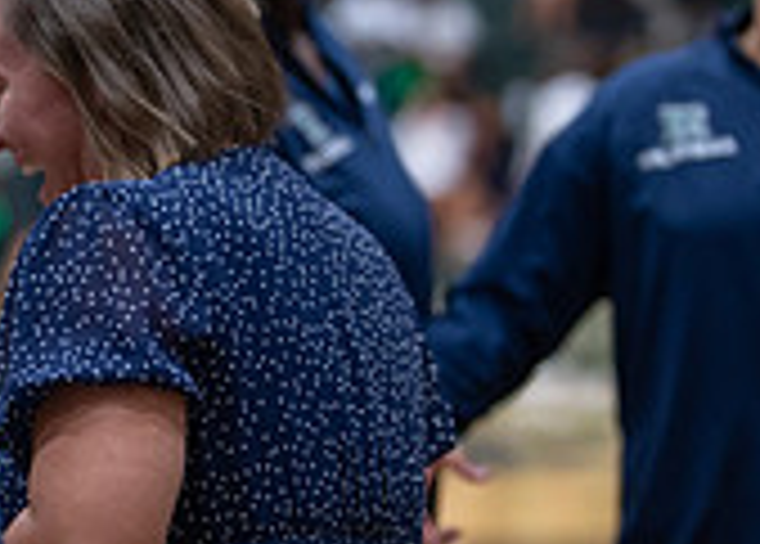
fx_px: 3888
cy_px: 288
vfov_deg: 8.0
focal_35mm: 180
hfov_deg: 11.1
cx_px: 198
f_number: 1.2
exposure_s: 1/320
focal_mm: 50
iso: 320
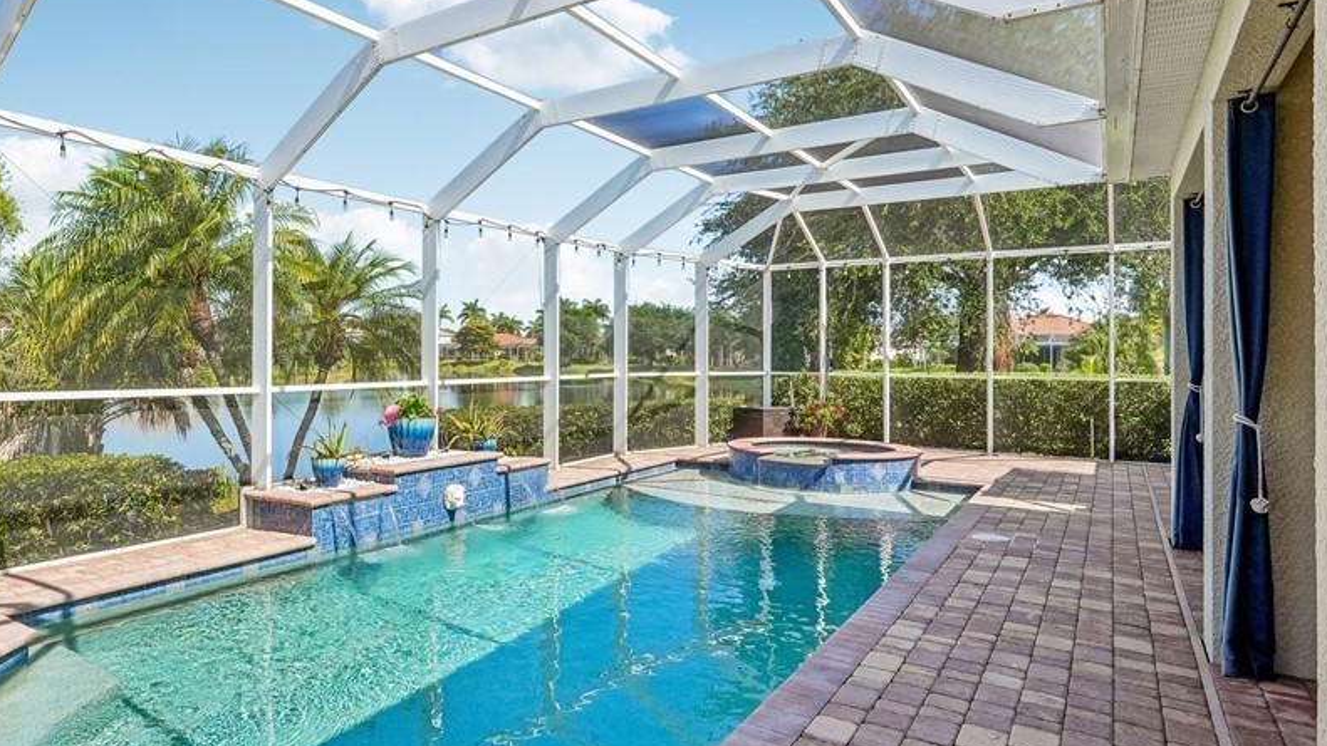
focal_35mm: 23
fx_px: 809
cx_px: 476
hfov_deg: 76.9
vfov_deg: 49.5
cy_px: 341
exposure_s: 1/800
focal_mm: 16
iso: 400
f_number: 8
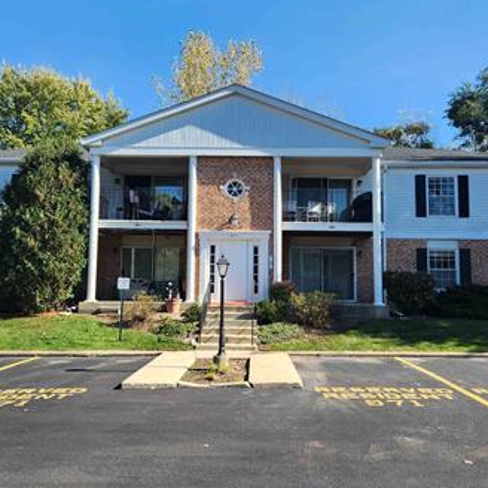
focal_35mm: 33
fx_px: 526
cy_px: 236
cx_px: 243
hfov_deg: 49.7
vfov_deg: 49.7
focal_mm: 5.4
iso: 20
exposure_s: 1/740
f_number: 1.8
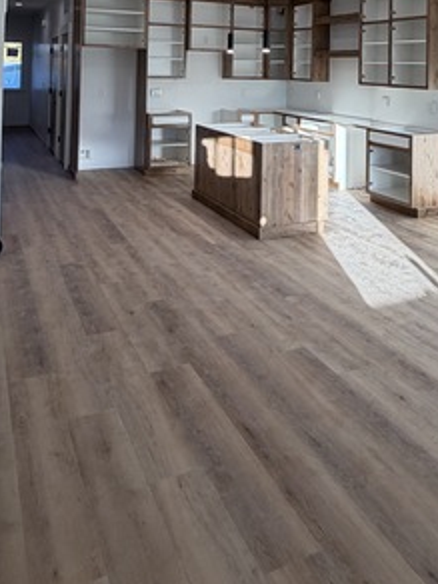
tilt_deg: +0.8
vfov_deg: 50.2
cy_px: 55
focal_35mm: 32
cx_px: 226
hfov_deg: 44.2
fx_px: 540
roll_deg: -0.9
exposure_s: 1/153
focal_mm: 2.22
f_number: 2.2
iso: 50
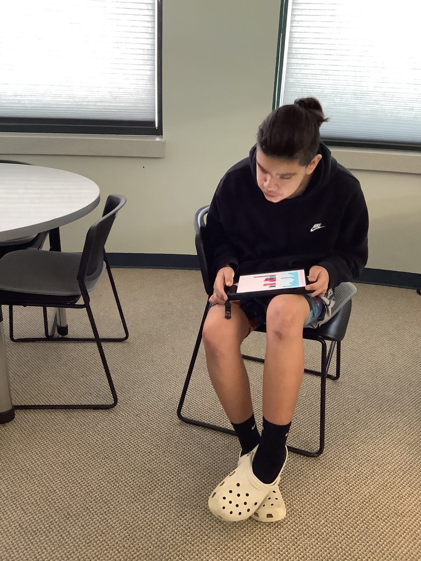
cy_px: 280
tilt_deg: -23.2
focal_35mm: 31
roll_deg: -0.3
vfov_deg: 58.4
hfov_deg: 45.4
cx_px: 210
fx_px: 503
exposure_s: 1/40
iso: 320
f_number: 2.4
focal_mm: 3.3
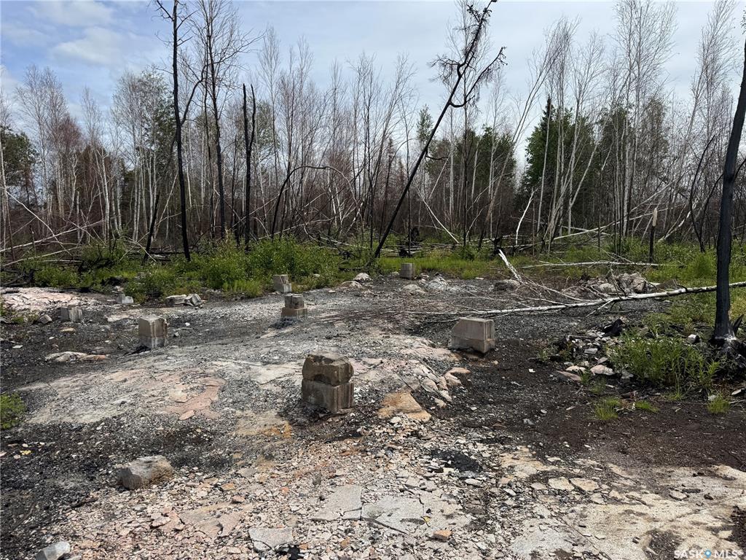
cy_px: 280
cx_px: 373
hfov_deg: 71.6
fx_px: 517
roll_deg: +1.8
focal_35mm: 24
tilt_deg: -4.4
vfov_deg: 56.8
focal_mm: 6.76
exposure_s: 1/7092
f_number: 1.78
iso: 80
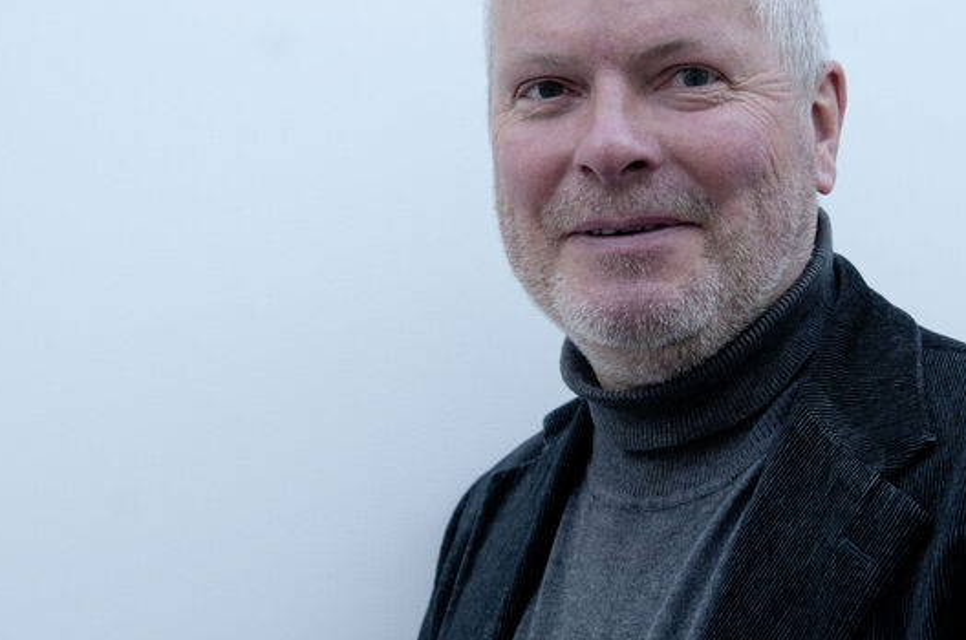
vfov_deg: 19.4
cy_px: 219
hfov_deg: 28.9
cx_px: 598
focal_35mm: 70
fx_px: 1866
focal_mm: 35
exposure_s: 1/320
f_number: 5
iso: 800
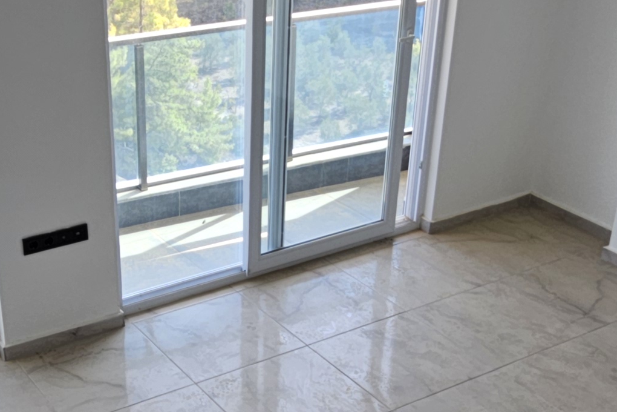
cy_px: 278
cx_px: 209
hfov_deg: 37.1
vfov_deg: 25.4
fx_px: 908
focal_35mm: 53
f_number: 2.2
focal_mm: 2.2
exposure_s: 1/218
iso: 50
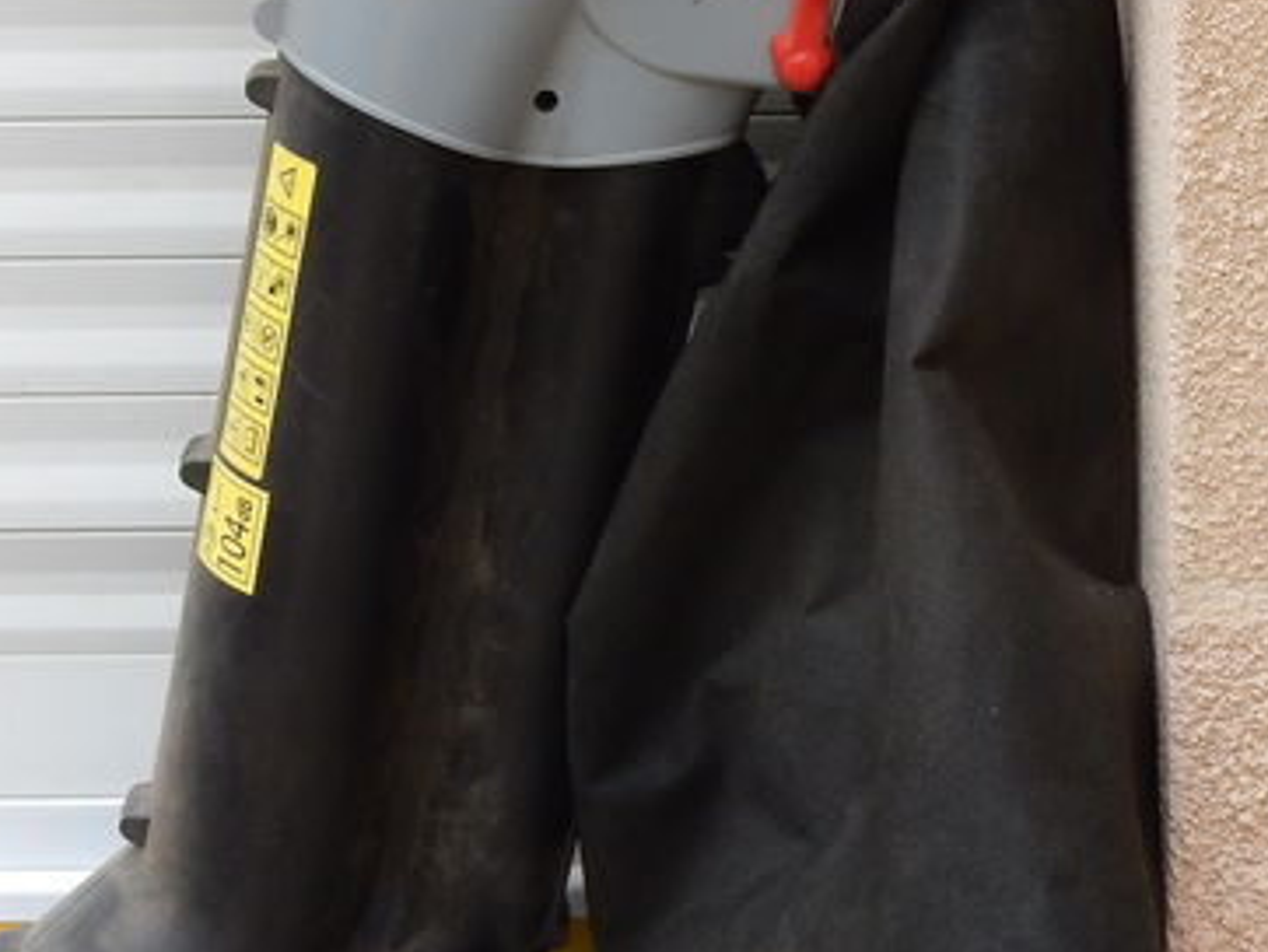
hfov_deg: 27.8
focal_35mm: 69
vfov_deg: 21.2
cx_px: 932
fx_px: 2529
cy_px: 256
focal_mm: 4.5
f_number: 3.7
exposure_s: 1/200
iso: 125
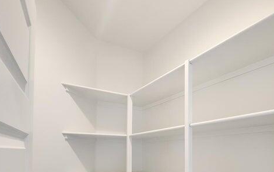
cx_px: 157
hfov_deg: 72.1
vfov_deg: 45.7
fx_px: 187
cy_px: 147
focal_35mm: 25
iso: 200
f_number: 2.2
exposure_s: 1/60
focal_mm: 1.7
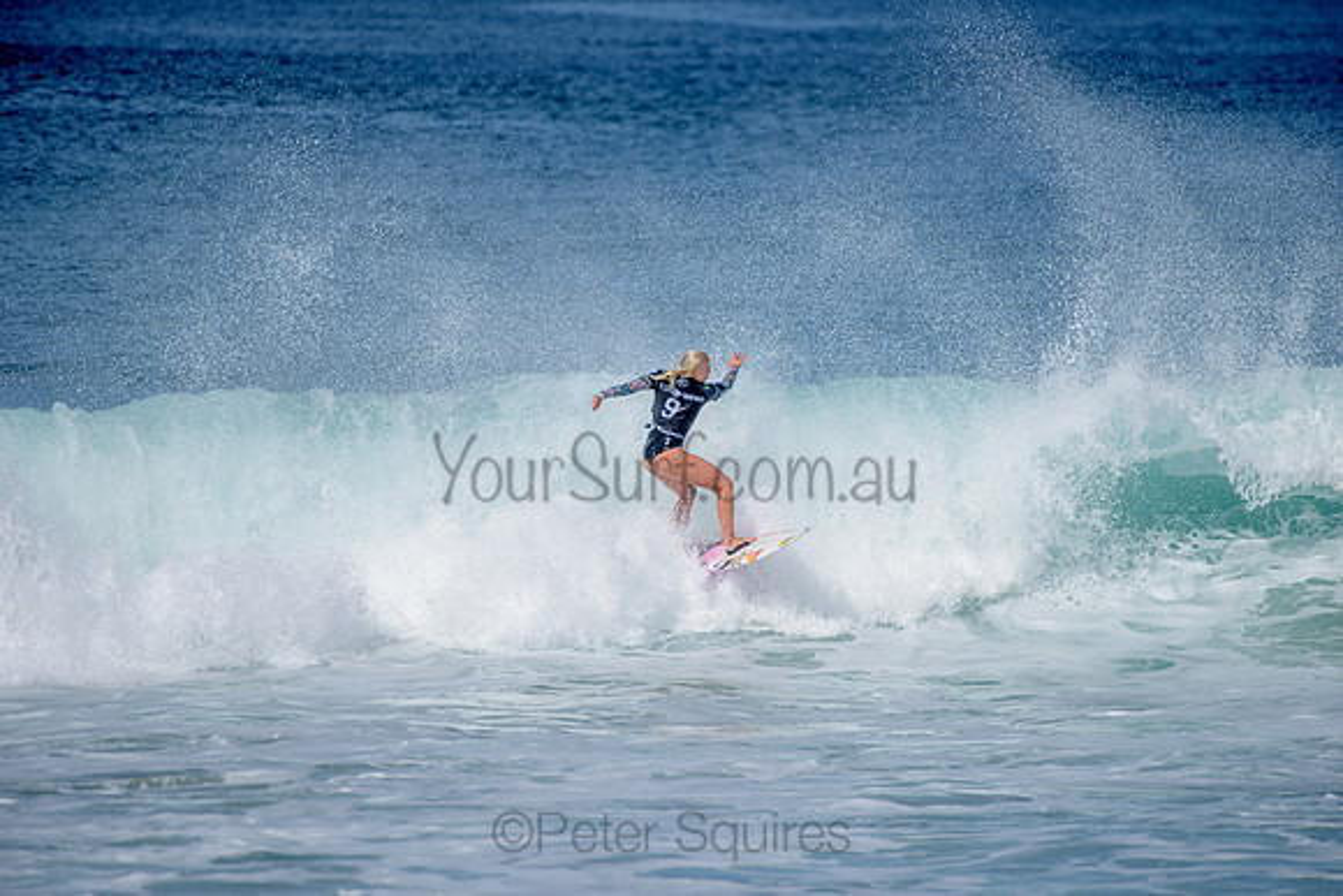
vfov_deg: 2.8
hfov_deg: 4.1
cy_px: 448
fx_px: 18656
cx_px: 672
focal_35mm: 500
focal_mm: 500
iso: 250
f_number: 6.3
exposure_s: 1/2500
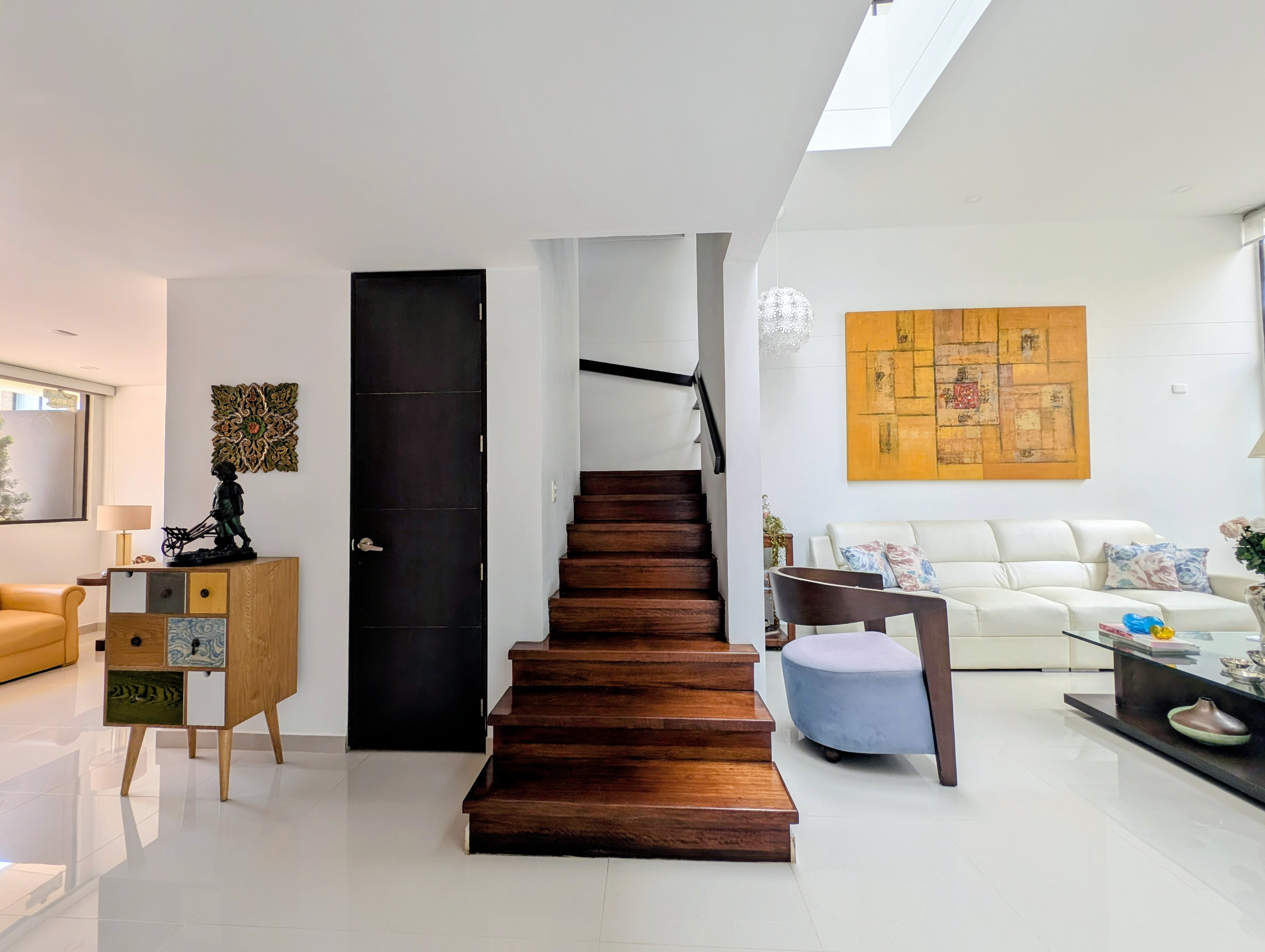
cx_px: 613
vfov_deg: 90.1
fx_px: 476
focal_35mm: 13
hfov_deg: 106.1
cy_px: 481
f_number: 1.95
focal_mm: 2.23
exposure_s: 1/90.7
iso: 40
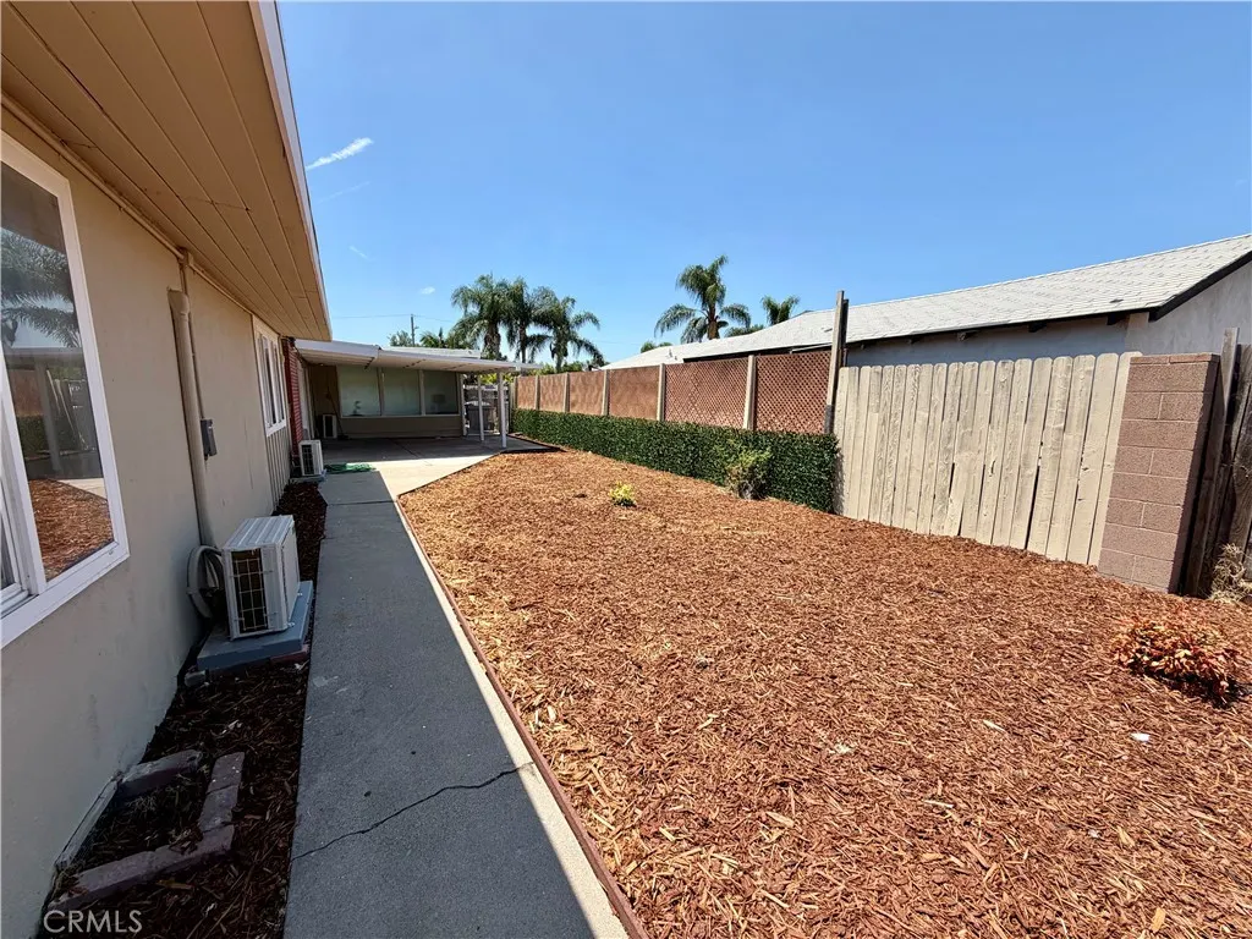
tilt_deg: -9.6
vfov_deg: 85.7
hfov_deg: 102.1
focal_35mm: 14
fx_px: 506
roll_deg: +0.5
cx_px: 626
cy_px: 470
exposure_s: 1/770
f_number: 2.2
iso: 25
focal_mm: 2.22
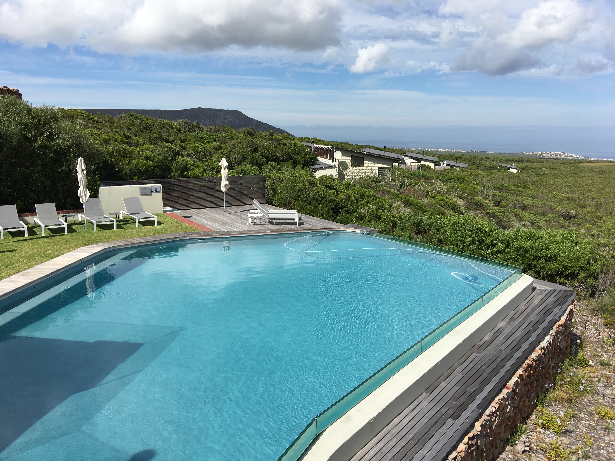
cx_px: 308
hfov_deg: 61.7
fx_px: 515
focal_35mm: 29
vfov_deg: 48.2
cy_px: 230
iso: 25
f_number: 2.2
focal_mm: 4.15
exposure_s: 1/2262
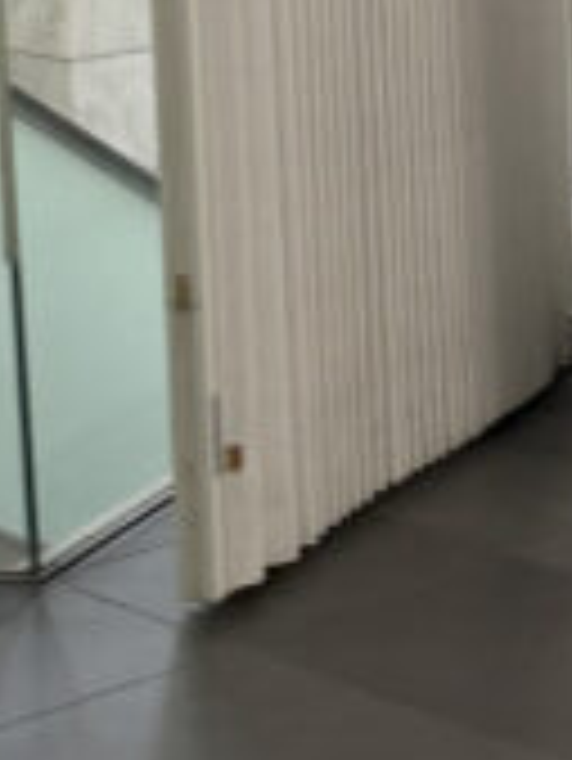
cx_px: 1419
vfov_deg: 13.7
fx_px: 3125
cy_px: -31
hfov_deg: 9.3
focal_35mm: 142
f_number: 1.78
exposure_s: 1/120
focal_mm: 6.76
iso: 160
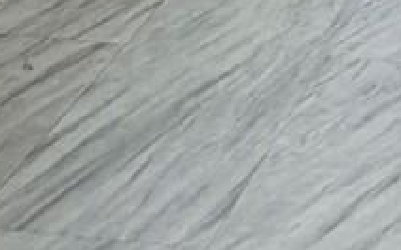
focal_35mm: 112
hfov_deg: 15.5
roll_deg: +0.2
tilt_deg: -9.8
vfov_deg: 8.4
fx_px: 1223
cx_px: 760
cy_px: -642
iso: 64
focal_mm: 2.22
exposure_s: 1/427
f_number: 2.2
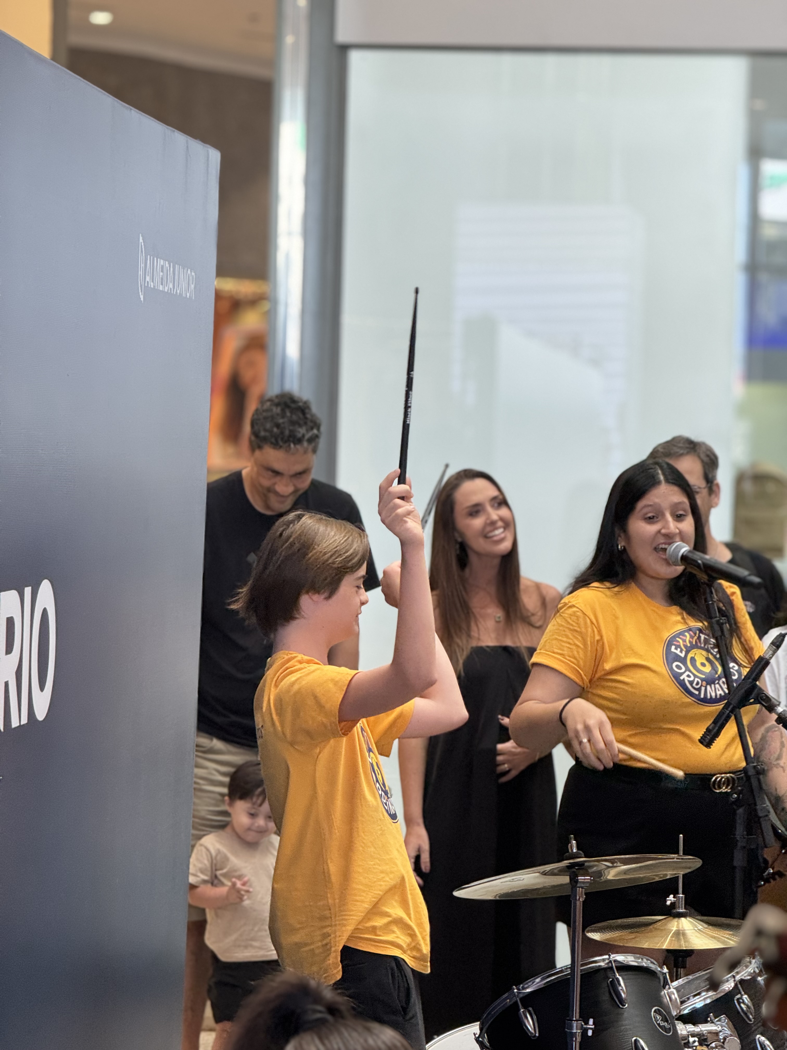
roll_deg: -2.1
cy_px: 525
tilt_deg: -0.2
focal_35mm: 120
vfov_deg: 16.4
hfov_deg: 12.3
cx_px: 394
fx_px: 3638
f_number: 2.8
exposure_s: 1/99
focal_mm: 15.66
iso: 160
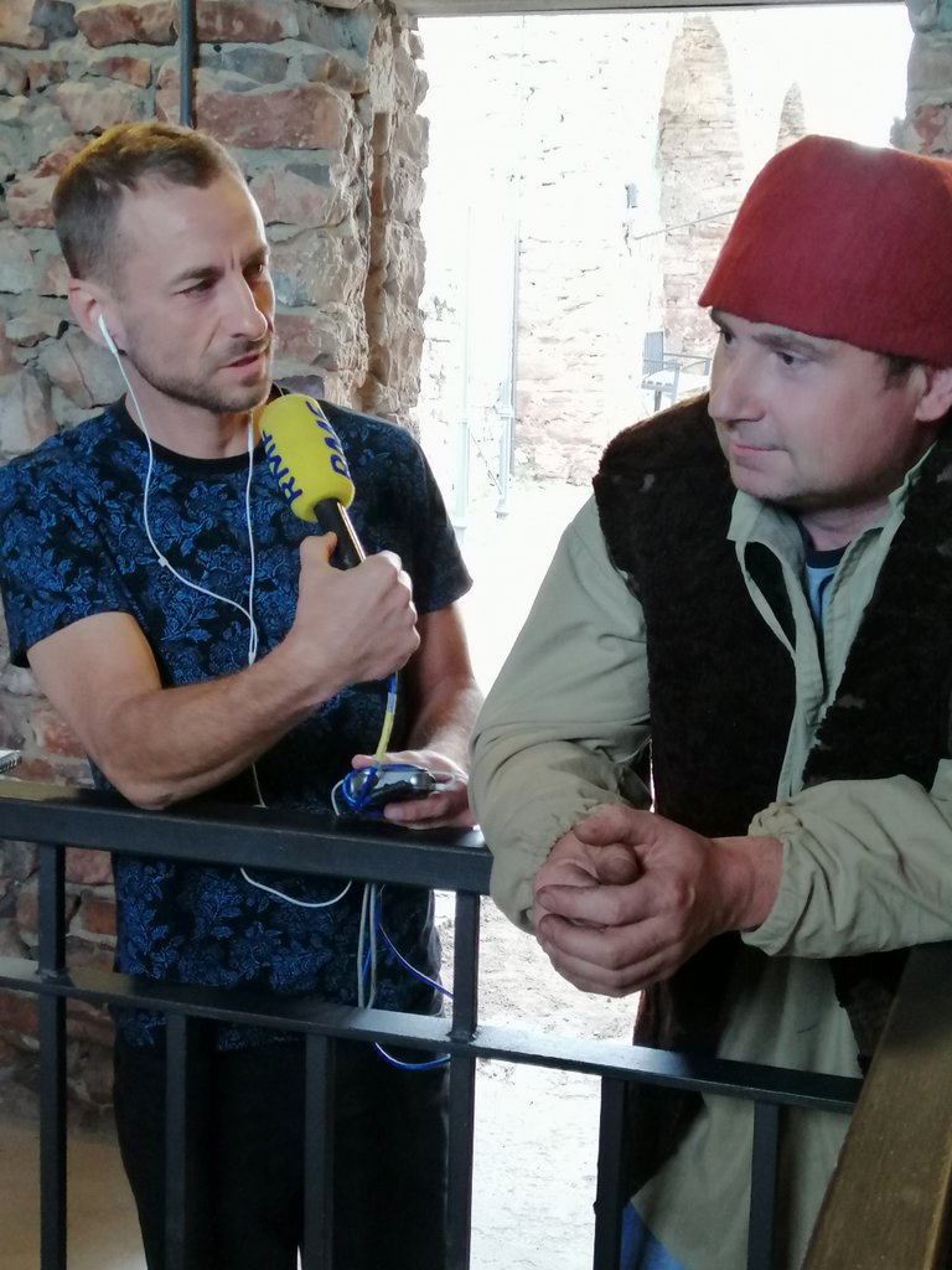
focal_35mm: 51
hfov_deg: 28.6
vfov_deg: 37.5
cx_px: 476
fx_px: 1870
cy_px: 635
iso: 500
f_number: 1.8
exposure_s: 1/25
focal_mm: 3.95
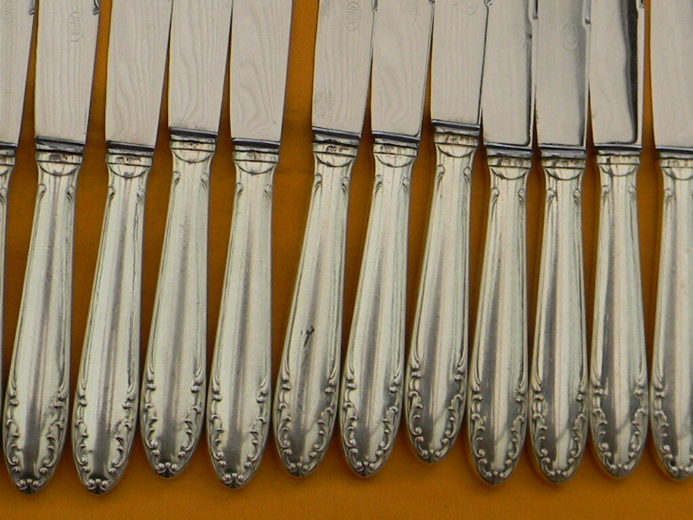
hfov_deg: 63.4
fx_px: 561
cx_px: 346
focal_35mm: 28
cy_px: 260
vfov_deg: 49.7
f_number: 3.5
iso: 80
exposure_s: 1/221
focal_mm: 5
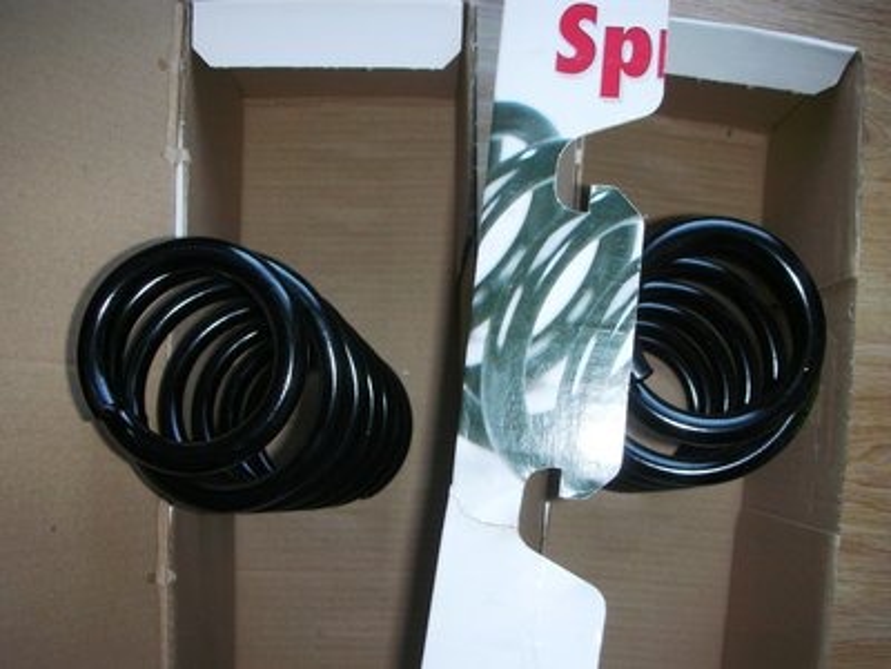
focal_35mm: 35
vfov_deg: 40.7
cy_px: 334
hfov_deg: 52.6
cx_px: 446
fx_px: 901
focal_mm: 5.8
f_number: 3
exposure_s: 1/60.1
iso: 50
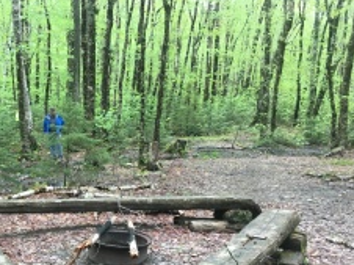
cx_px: 77
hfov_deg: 39.1
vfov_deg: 30.1
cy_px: 213
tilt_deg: -12.4
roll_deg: -0.1
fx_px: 480
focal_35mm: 47
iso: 32
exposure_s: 1/30
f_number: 2.2
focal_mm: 4.15
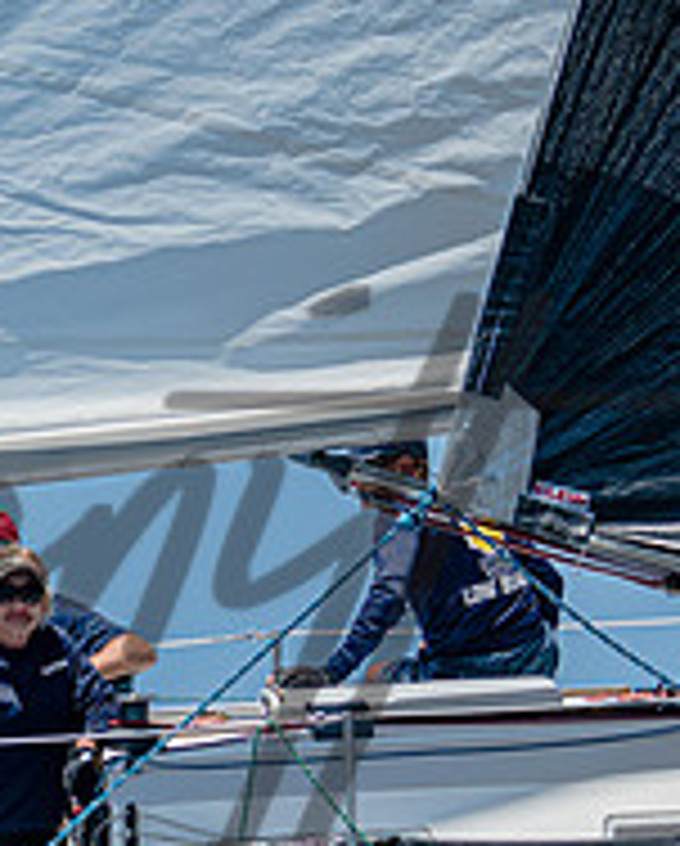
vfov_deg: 2.7
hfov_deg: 2.2
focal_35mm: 715
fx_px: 17944
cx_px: -95
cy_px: 506
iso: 200
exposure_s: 1/1600
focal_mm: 165
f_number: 5
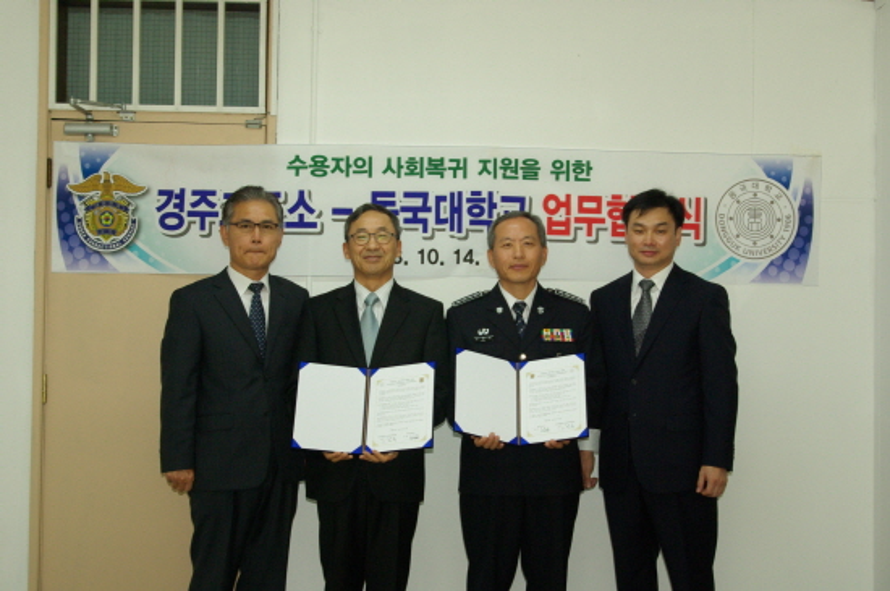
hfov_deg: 40.0
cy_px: 296
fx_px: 1222
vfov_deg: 27.2
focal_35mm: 50
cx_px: 445
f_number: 8
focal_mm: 33
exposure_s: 1/45
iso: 800
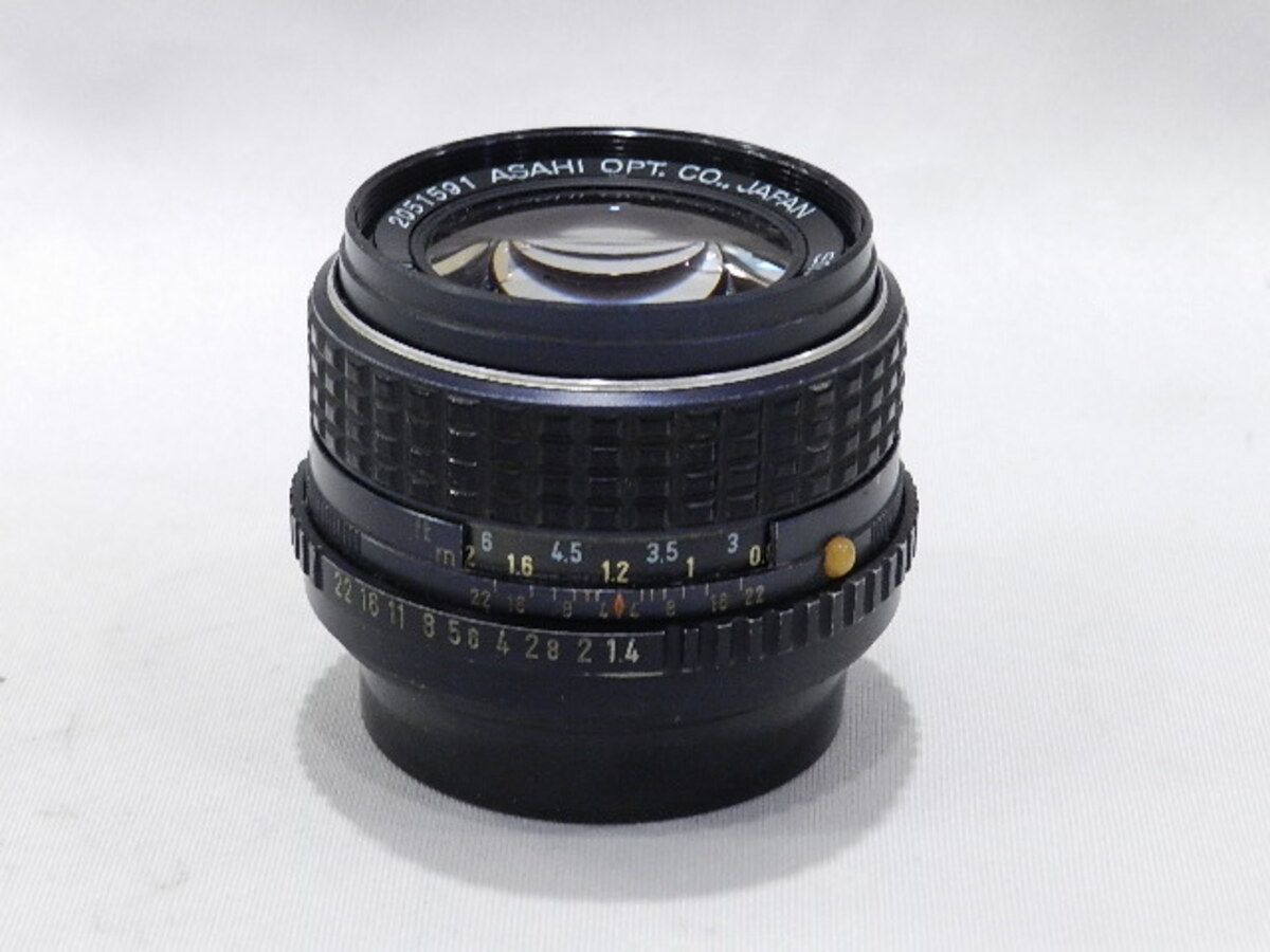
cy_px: 476
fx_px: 3082
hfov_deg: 23.3
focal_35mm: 84
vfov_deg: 17.6
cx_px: 635
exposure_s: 1/50
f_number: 4.4
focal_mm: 14.9
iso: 800
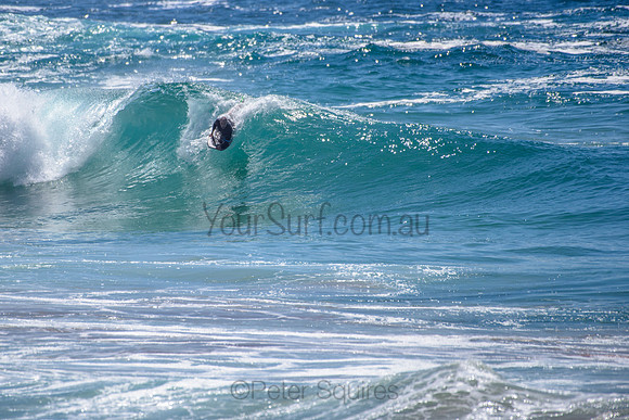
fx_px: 10709
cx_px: 244
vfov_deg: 2.2
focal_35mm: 613
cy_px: 163
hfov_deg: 3.4
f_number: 5.6
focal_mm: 500
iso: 90
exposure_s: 1/2000
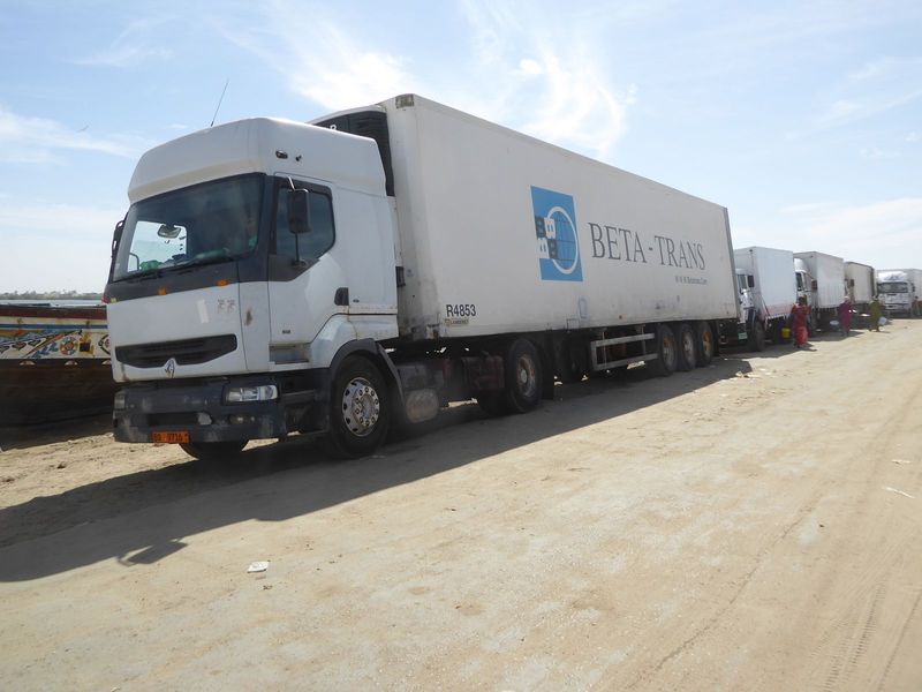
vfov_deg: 48.2
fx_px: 772
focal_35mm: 29
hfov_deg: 61.7
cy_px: 346
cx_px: 461
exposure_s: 1/1000
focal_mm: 5
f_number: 3.5
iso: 80
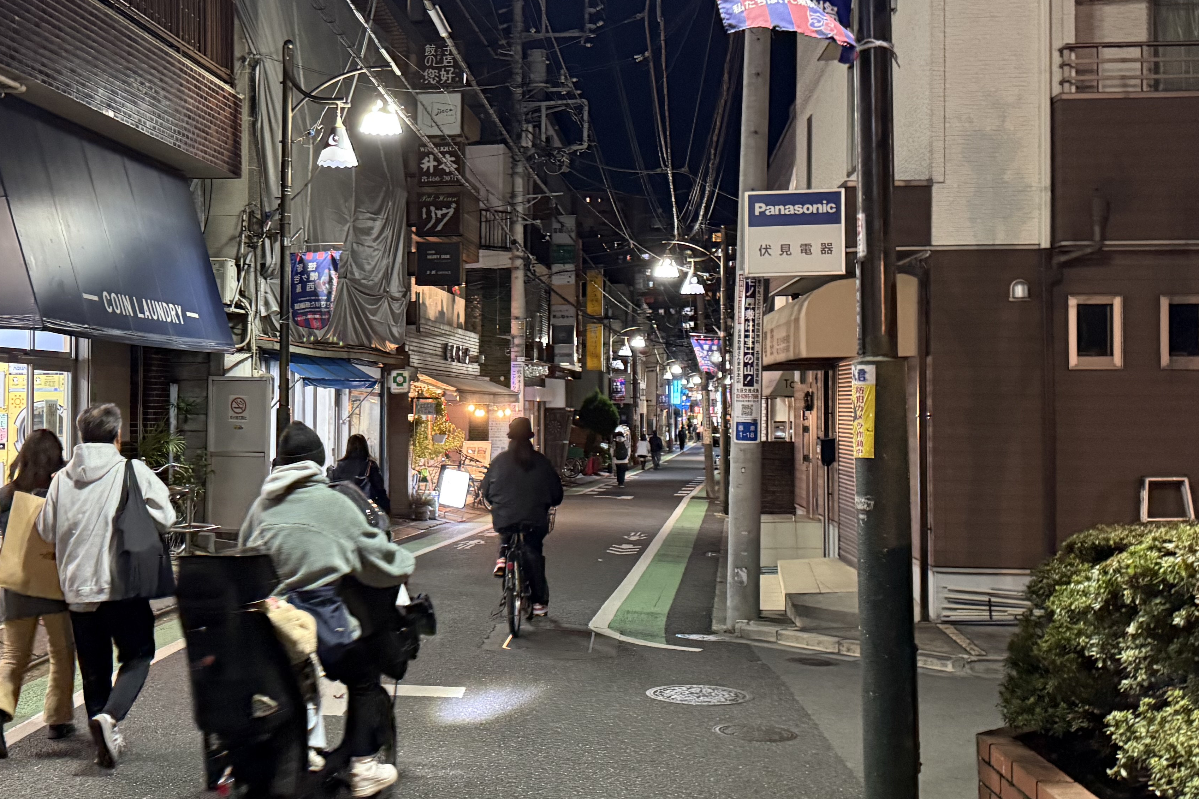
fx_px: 1399
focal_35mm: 42
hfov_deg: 45.9
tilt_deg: +1.1
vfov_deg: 31.9
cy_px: 376
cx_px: 428
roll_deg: -1.5
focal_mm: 6.76
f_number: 1.78
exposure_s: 1/33
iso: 640
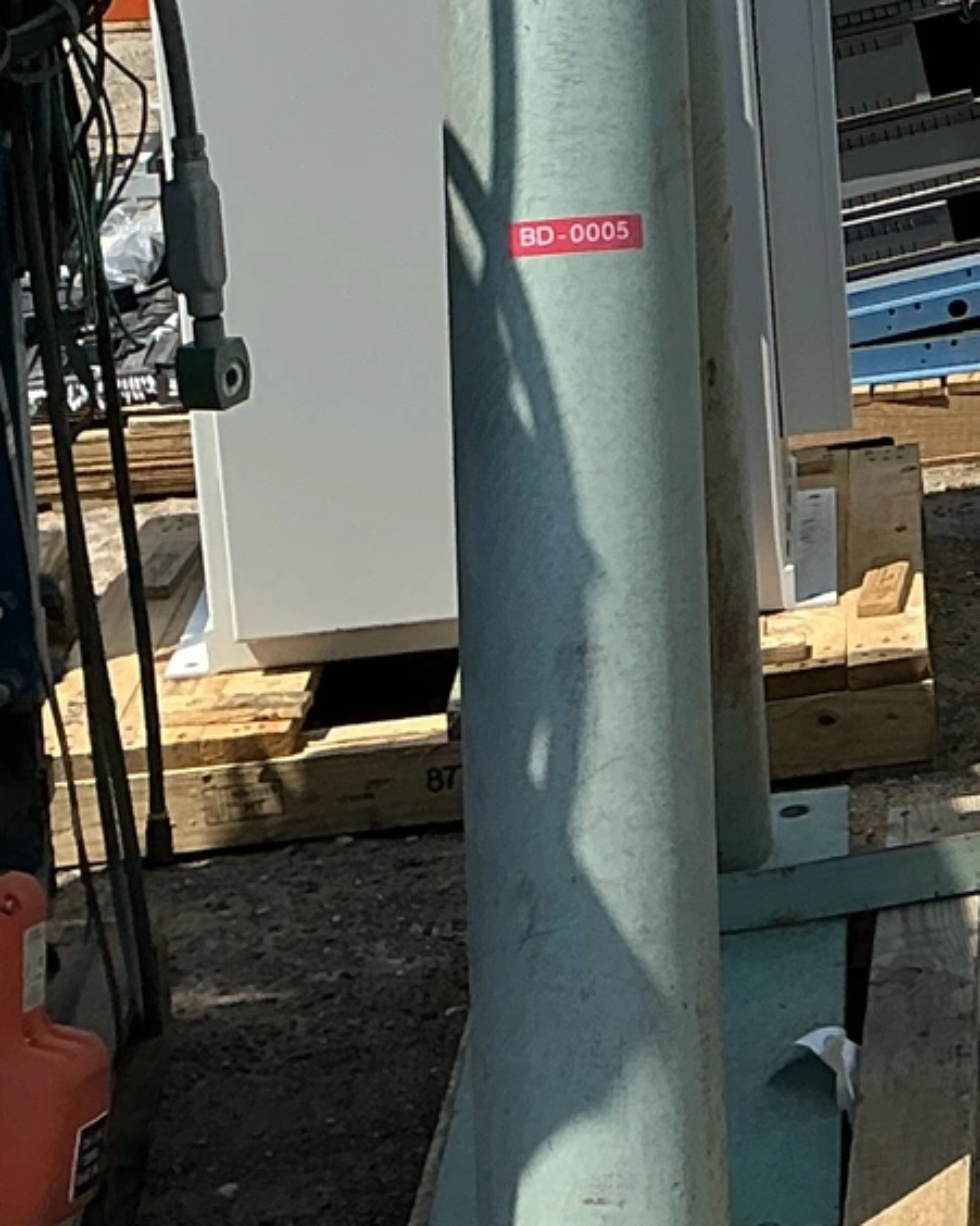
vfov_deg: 18.9
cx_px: 1775
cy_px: -137
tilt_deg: -3.3
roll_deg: +0.8
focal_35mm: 97
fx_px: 3518
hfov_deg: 14.0
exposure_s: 1/1912
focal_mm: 3
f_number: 1.8
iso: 25
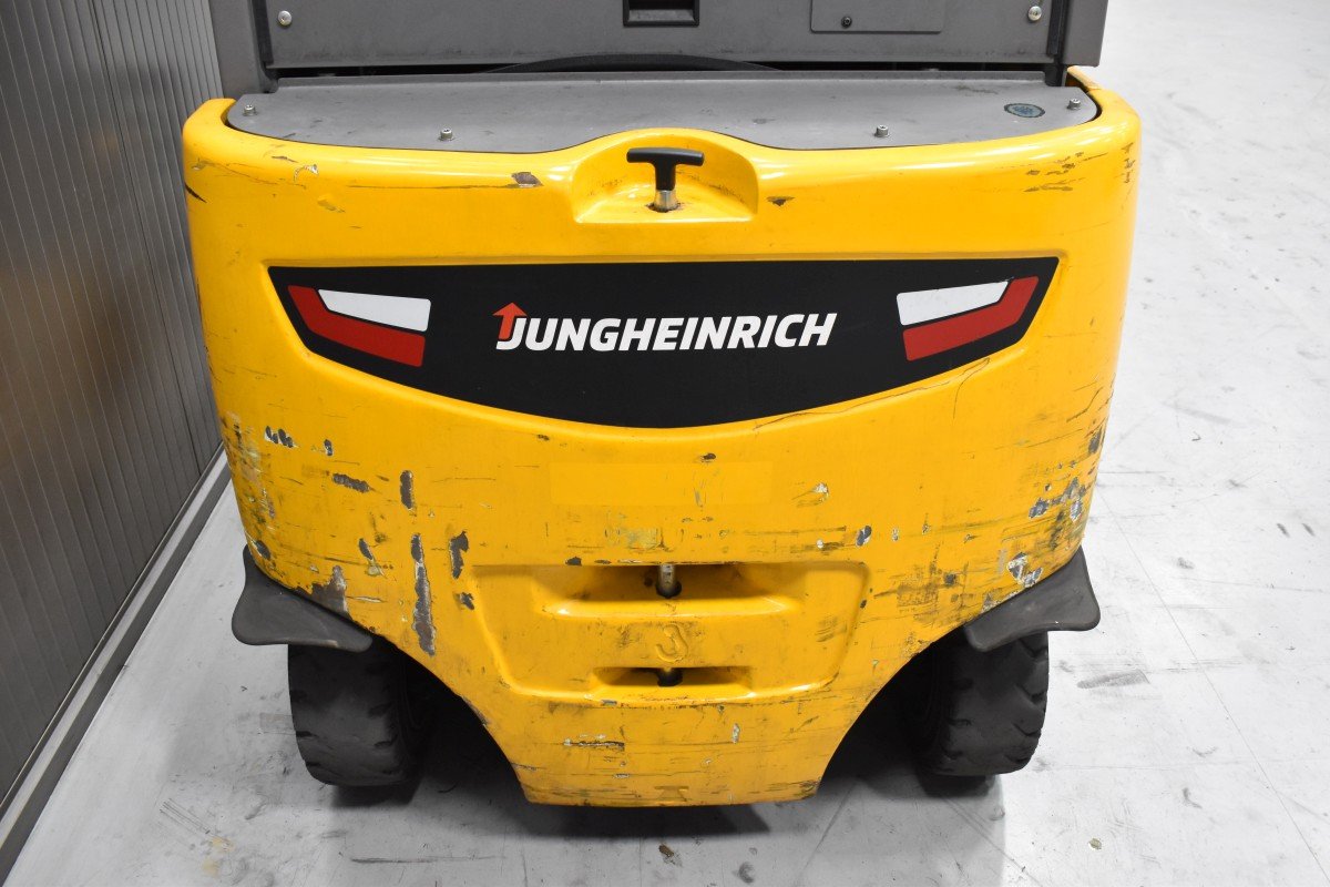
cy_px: 444
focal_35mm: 32
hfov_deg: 59.5
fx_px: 1164
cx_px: 665
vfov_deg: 41.7
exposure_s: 1/30
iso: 1600
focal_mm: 21
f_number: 5
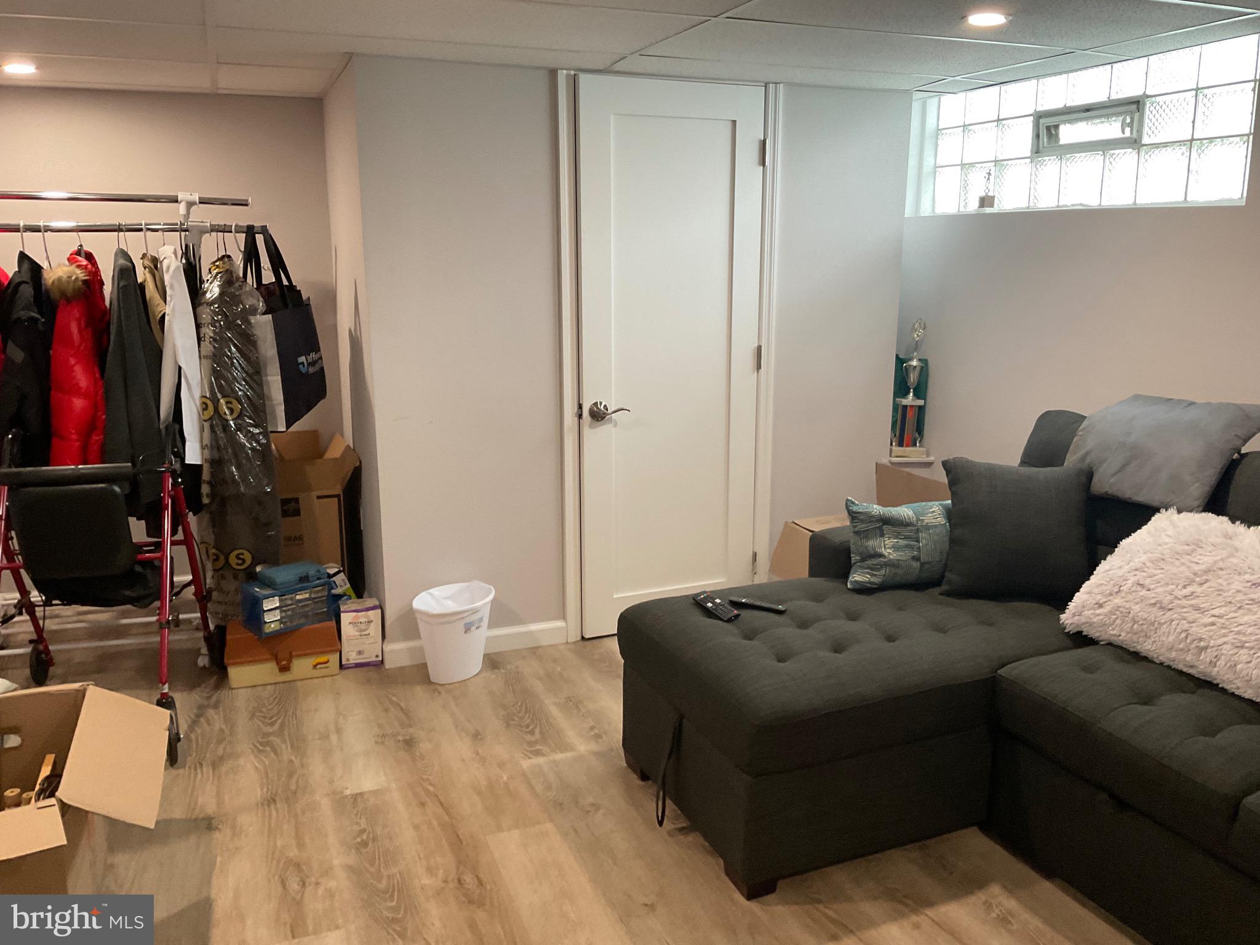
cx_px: 630
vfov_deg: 48.2
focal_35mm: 29
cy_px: 472
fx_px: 1056
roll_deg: -0.7
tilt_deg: -12.0
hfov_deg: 61.7
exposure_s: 1/60
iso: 100
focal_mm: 3
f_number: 1.8
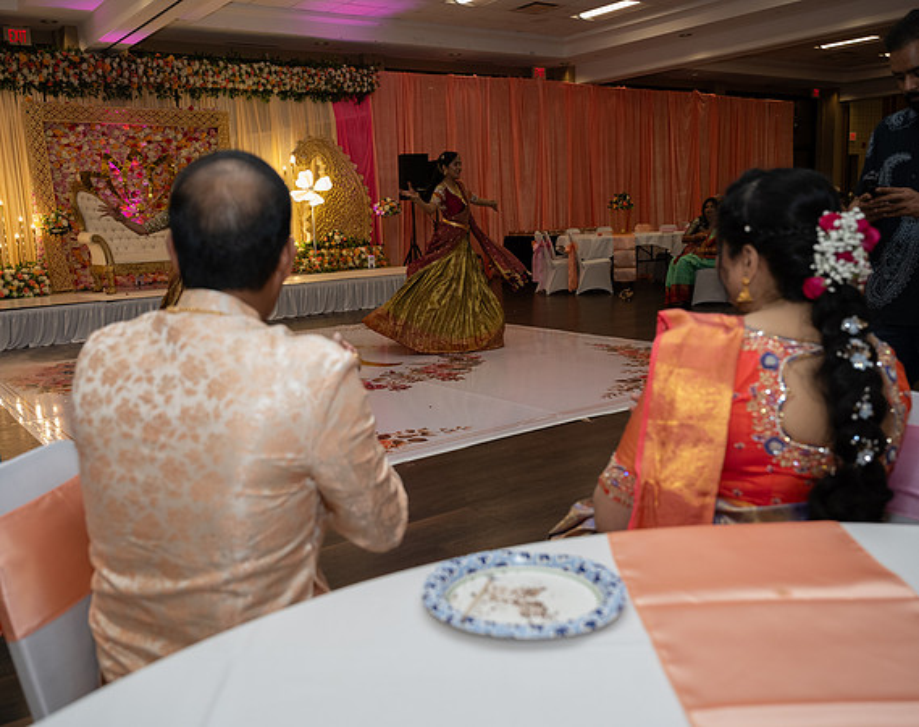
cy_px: 364
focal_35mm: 32
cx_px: 423
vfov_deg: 45.0
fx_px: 878
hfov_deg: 55.2
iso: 1250
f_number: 4
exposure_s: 1/160
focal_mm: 29
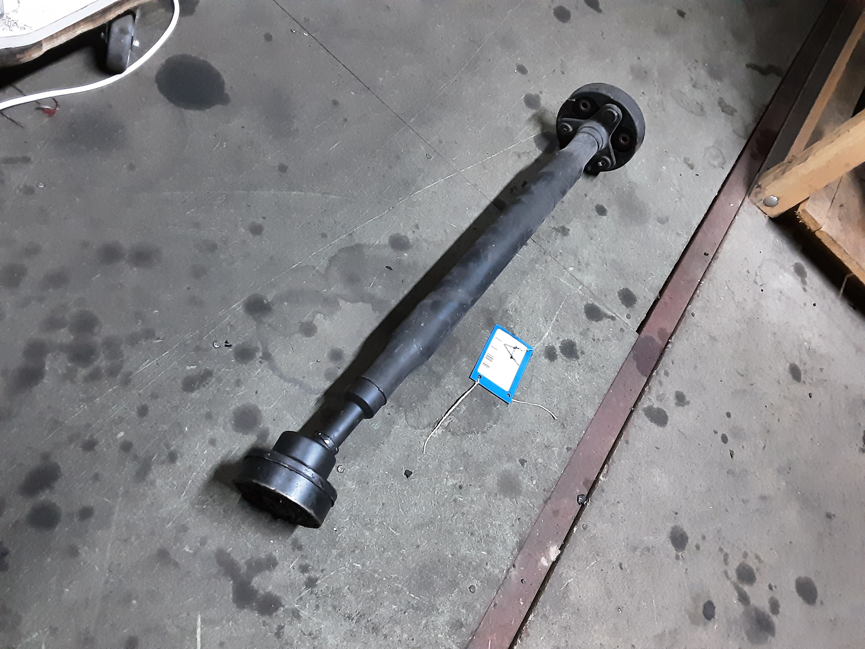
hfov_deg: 65.3
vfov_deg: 51.4
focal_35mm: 27
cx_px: 432
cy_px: 324
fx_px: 675
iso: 400
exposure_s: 1/20
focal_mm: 2.91
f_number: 1.9
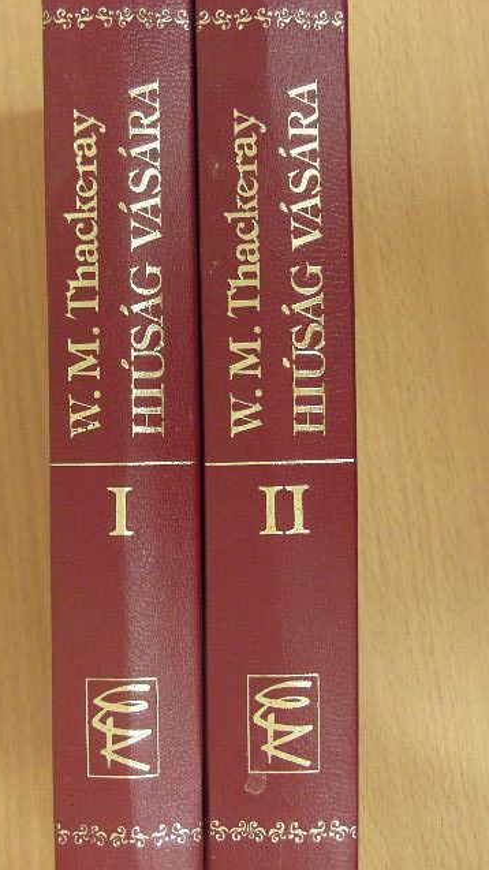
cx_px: 183
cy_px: 434
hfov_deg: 20.7
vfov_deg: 36.0
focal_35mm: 58
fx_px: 1338
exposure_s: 1/8
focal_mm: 8.8
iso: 250
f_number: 3.5
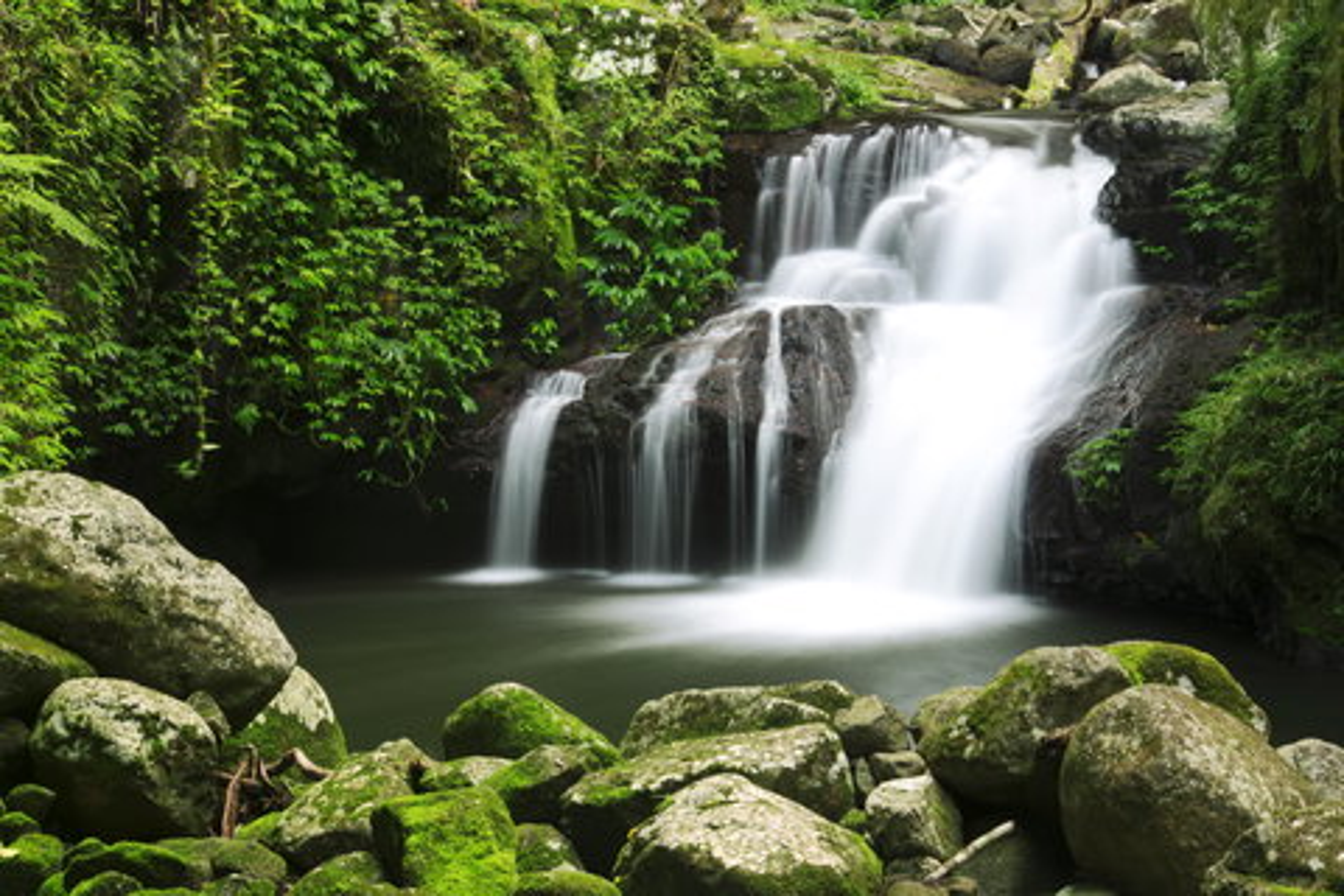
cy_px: 448
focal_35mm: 102
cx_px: 672
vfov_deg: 13.4
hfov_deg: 20.0
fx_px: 3808
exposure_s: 13
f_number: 20
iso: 50
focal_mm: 102
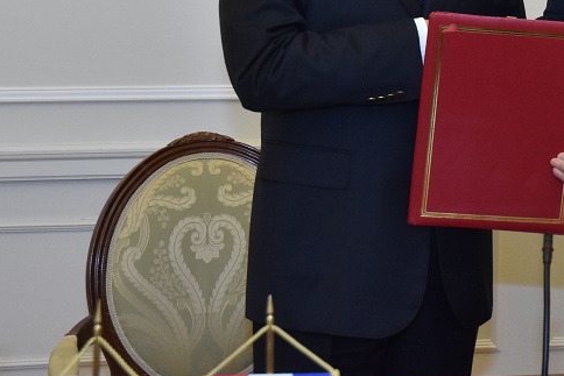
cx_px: 621
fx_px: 1806
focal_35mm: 115
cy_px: -63
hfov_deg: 17.2
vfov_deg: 11.7
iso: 1250
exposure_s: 1/125
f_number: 5
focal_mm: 31
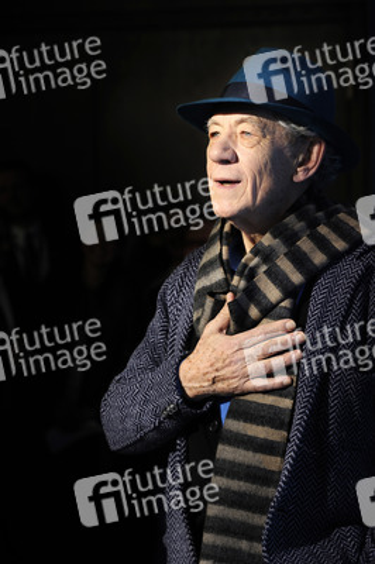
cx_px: 188
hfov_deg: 10.1
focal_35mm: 135
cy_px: 282
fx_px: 2113
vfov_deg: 15.2
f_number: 7.1
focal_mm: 135
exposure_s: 1/200
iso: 200
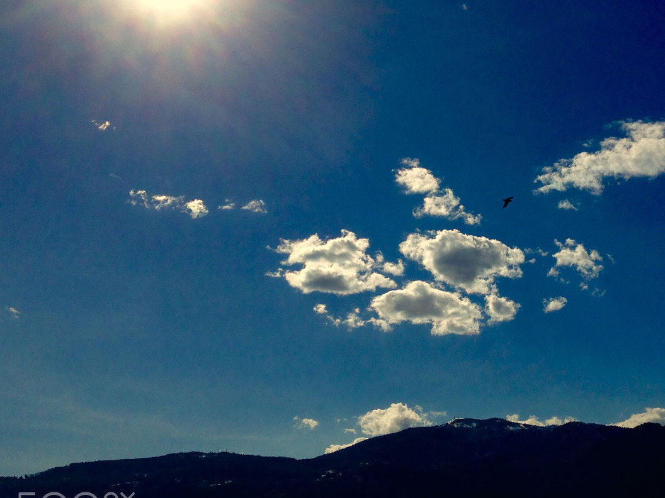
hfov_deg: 37.4
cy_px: 212
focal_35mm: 50
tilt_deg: +24.7
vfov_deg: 29.1
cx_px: 482
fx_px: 961
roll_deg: +0.1
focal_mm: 4.12
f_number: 2.4
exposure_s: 1/6803
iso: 50
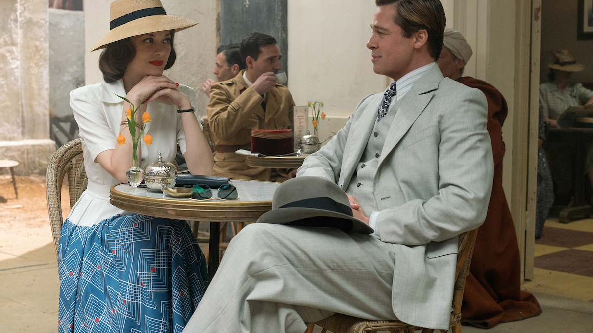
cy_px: 155
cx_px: 296
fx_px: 912
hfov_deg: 36.0
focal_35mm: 58
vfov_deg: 20.7
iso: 2500
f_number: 5
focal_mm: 55
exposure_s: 1/200
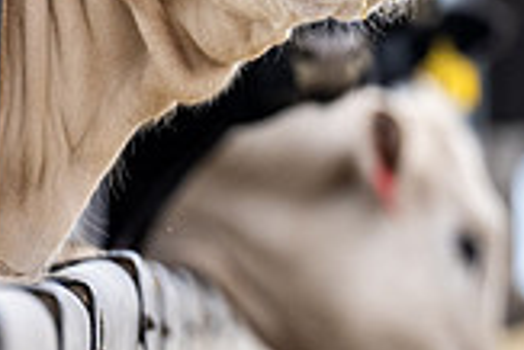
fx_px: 12470
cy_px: 103
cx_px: 739
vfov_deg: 1.6
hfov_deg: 2.4
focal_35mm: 856
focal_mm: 200
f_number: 2.8
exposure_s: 1/2000
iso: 500
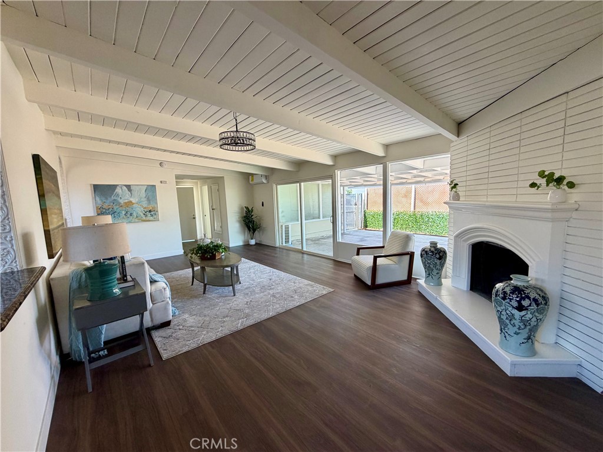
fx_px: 244
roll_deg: +2.1
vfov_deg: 85.7
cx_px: 302
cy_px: 226
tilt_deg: -6.4
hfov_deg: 102.1
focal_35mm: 14
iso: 200
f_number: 2.2
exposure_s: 1/121
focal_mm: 2.22
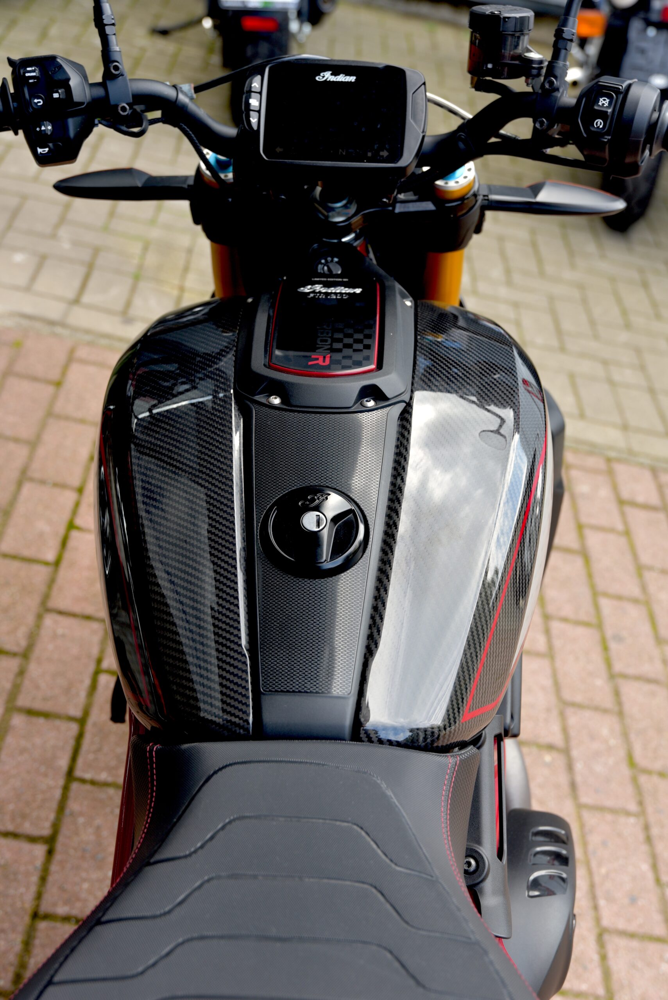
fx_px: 1335
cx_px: 334
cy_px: 500
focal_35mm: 48
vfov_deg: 41.1
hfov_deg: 28.1
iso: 200
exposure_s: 1/100
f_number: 5
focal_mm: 48
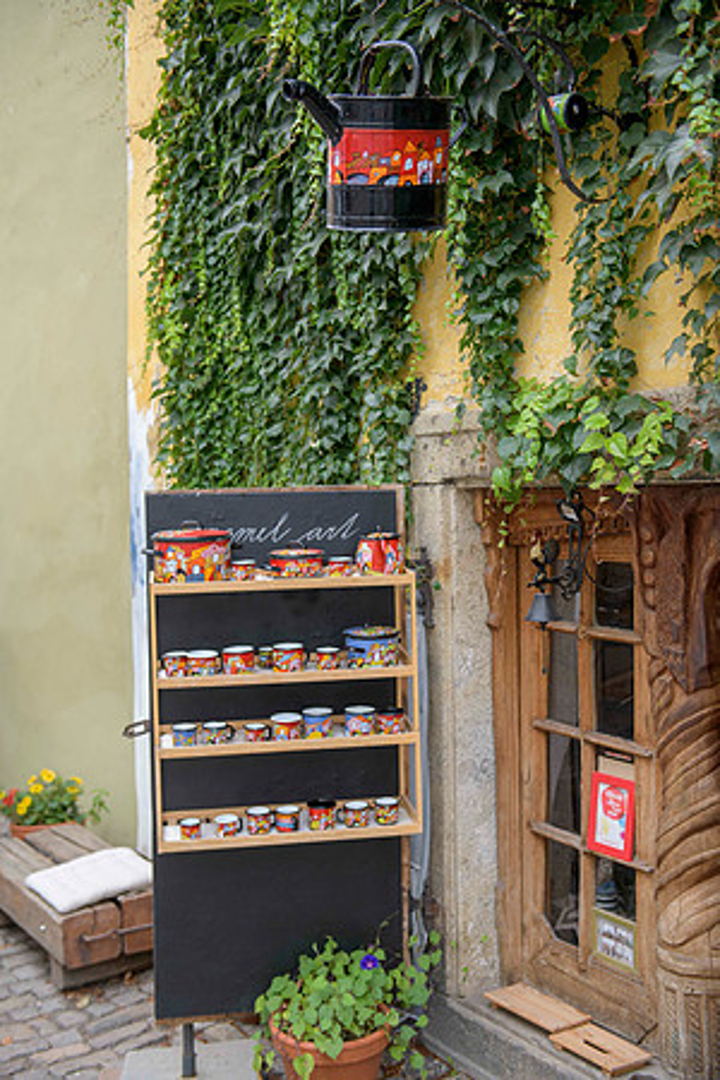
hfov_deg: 31.9
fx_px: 1260
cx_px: 360
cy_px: 540
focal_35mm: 42
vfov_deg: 46.4
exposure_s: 1/100
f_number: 4
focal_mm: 42
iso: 250
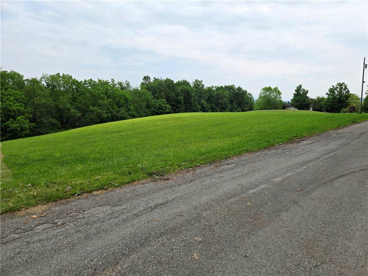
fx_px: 245
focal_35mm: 23
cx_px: 184
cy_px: 138
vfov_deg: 58.9
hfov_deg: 73.9
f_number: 1.8
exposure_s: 1/1480
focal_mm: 5.4
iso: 25
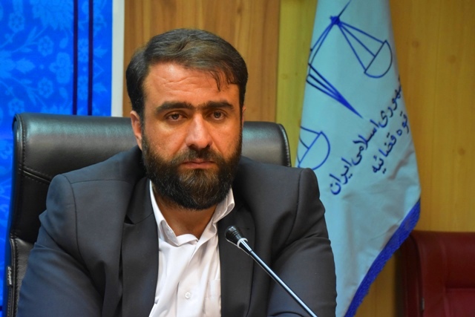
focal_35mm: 84
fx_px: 1109
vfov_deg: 16.3
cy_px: 158
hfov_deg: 24.2
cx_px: 238
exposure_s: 1/200
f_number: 7.1
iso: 4000
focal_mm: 56
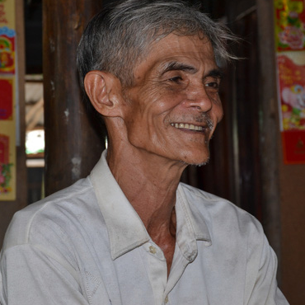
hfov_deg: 16.6
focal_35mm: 105
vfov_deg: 16.6
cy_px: 149
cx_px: 143
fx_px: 1047
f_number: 7.1
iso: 400
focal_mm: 52
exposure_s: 1/60
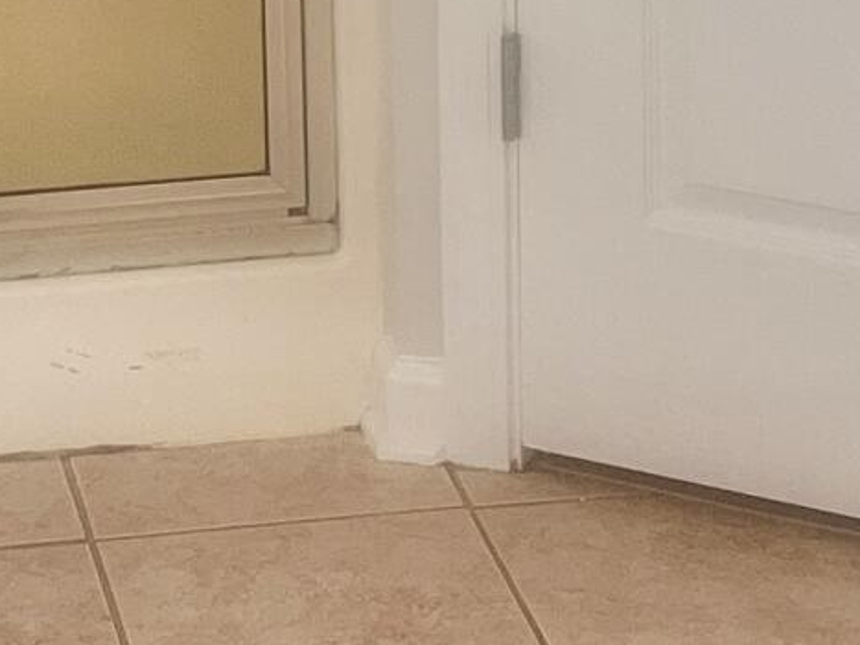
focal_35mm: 167
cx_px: 190
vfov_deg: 8.5
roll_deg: +1.4
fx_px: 4148
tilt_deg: -10.0
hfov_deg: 11.8
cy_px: -549
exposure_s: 1/132
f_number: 1.6
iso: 64
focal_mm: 5.1
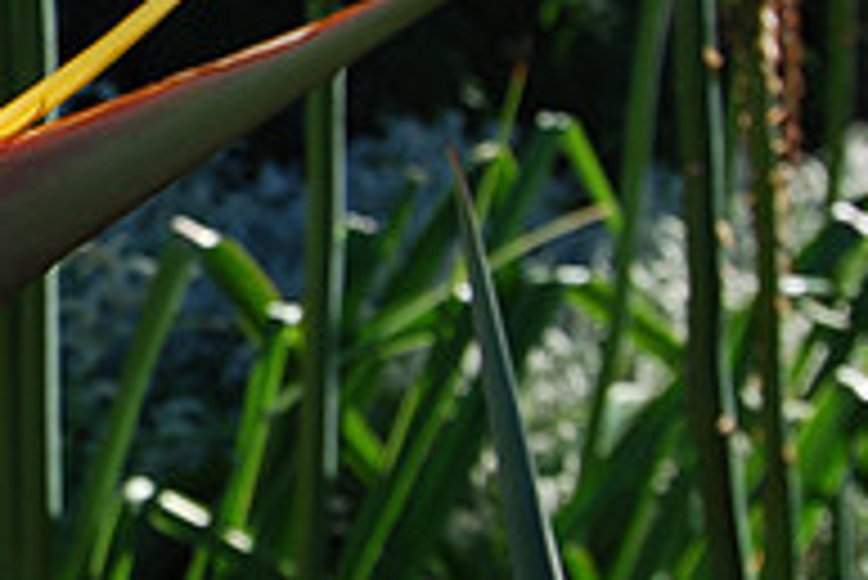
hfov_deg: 17.5
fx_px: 2606
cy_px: 4
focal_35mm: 108
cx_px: -315
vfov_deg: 12.6
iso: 100
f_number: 8
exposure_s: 1/100
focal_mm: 24
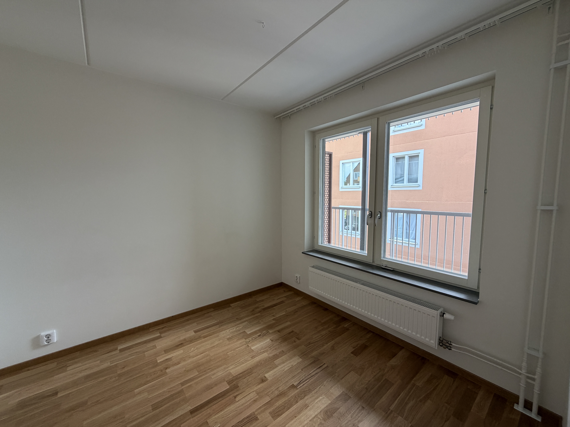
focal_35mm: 14
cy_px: 214
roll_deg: +0.4
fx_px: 231
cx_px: 285
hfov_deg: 102.1
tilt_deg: -5.3
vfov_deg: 85.7
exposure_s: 1/121
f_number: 2.2
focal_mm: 2.22
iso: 160
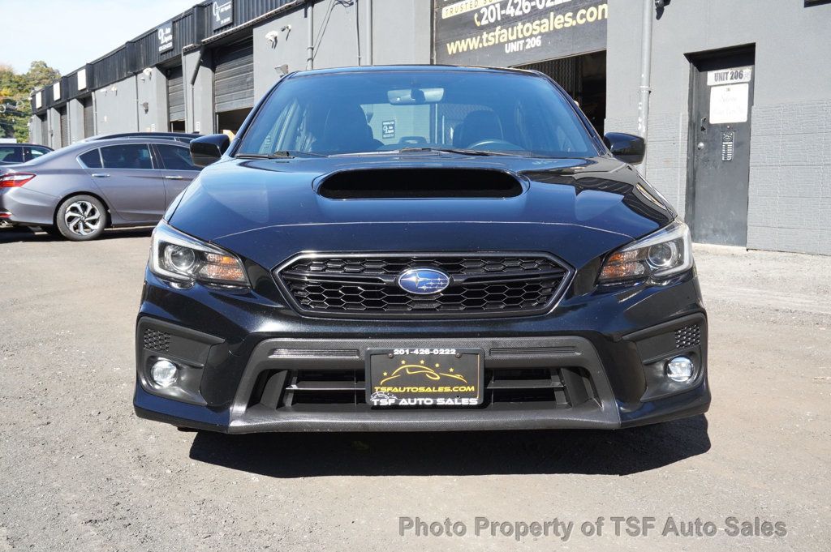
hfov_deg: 46.4
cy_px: 276
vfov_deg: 31.8
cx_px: 416
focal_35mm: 42
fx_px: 969
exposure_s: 1/250
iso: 400
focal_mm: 28
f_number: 9
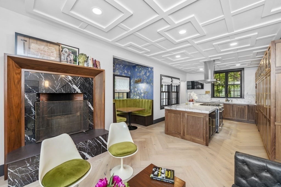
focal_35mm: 14
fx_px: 109
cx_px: 140
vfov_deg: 81.1
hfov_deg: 104.3
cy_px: 94
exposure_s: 1/125
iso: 800
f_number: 5.6
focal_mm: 14
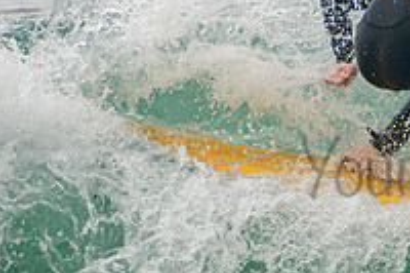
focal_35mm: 1740
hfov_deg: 1.2
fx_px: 19800
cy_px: 149
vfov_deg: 0.8
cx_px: 512
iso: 280
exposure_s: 1/1250
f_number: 5.6
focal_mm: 400
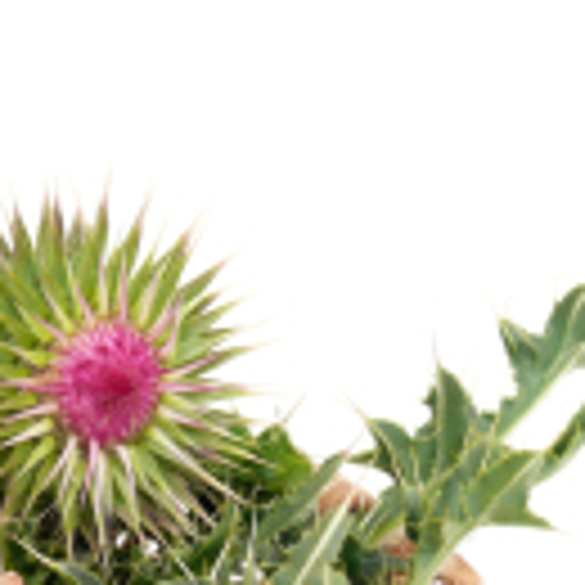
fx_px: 3805
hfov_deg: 8.7
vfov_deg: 8.8
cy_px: 504
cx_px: -140
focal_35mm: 199
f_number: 9
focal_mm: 15.5
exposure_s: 1/2.5
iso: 100
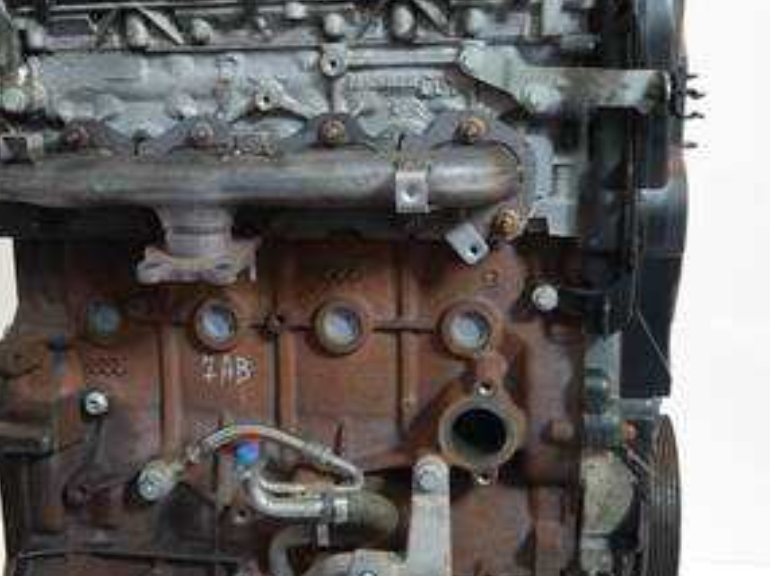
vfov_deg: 30.8
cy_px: 301
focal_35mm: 47
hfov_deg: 40.0
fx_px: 1045
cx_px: 258
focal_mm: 14
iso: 400
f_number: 3.5
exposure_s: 1/60
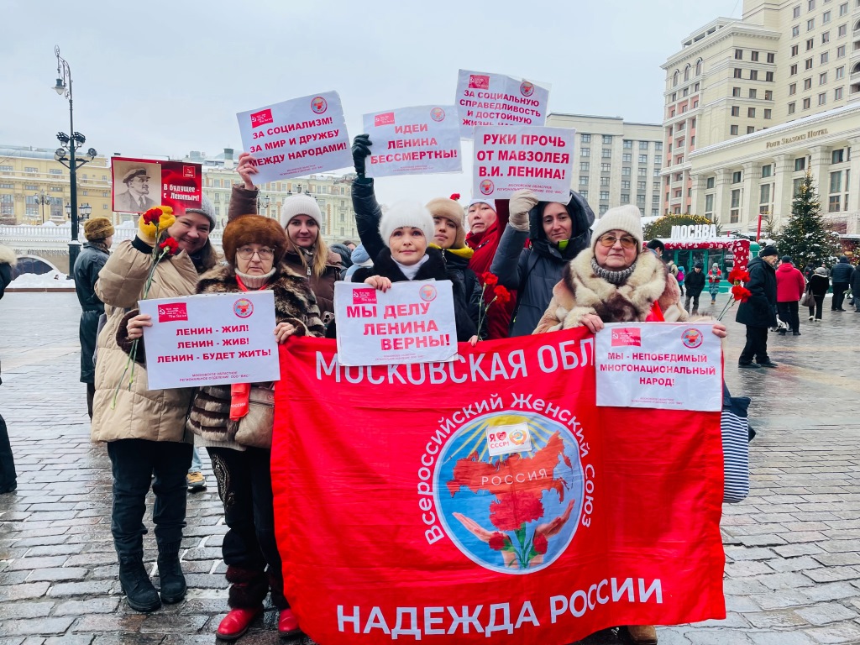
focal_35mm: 26
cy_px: 322
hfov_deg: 67.3
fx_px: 646
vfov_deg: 53.1
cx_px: 430
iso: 40
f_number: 1.6
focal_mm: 4.2
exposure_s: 1/121
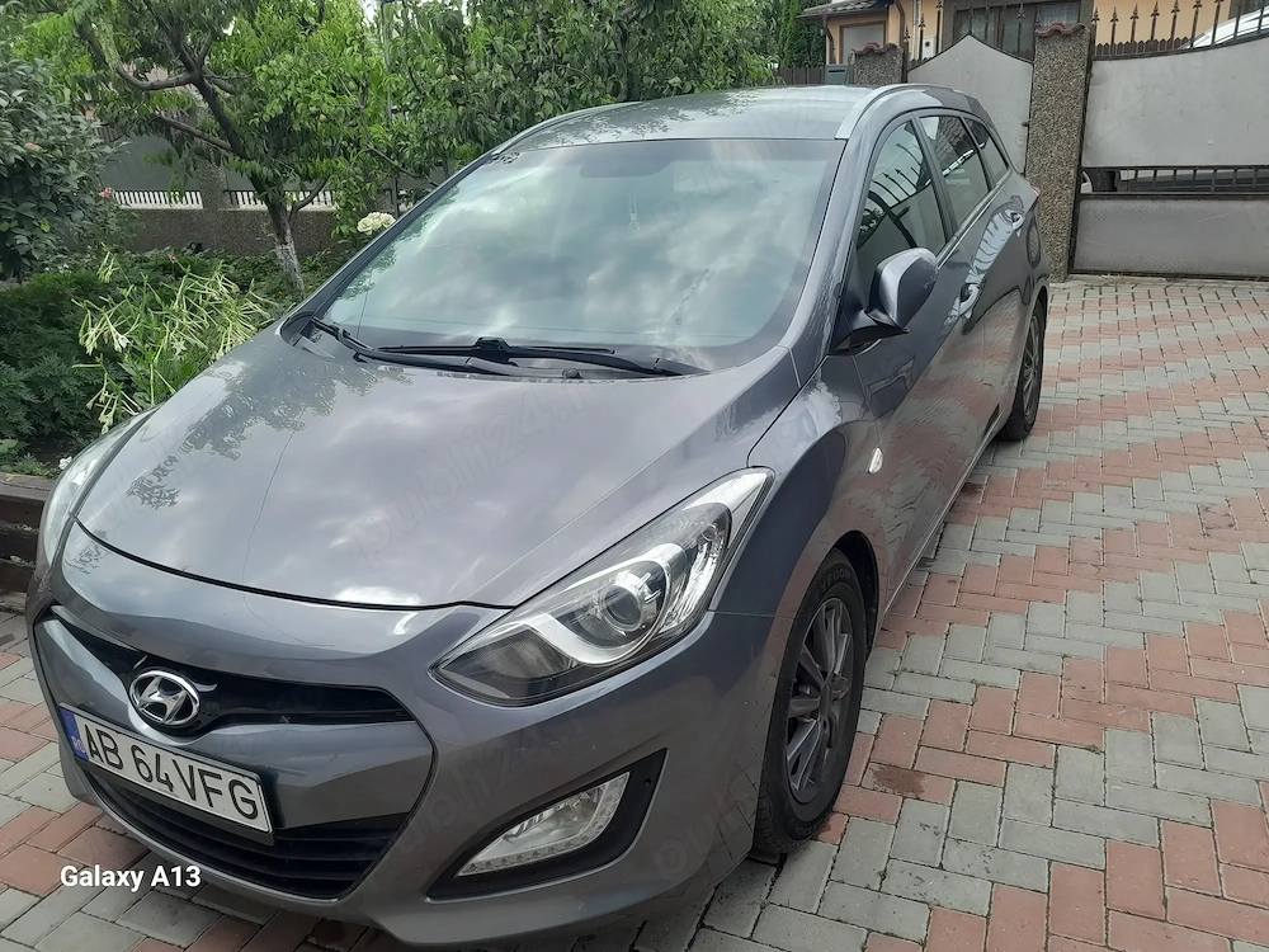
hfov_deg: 65.3
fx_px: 990
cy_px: 476
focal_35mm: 27
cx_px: 634
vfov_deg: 51.4
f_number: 1.8
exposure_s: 1/254
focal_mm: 4
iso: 40
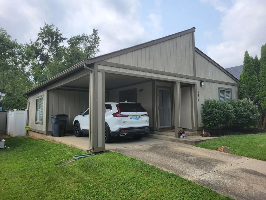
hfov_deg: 67.3
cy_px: 100
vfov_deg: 53.1
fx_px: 200
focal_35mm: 26
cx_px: 133
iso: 40
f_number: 1.8
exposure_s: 1/1983
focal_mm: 5.4
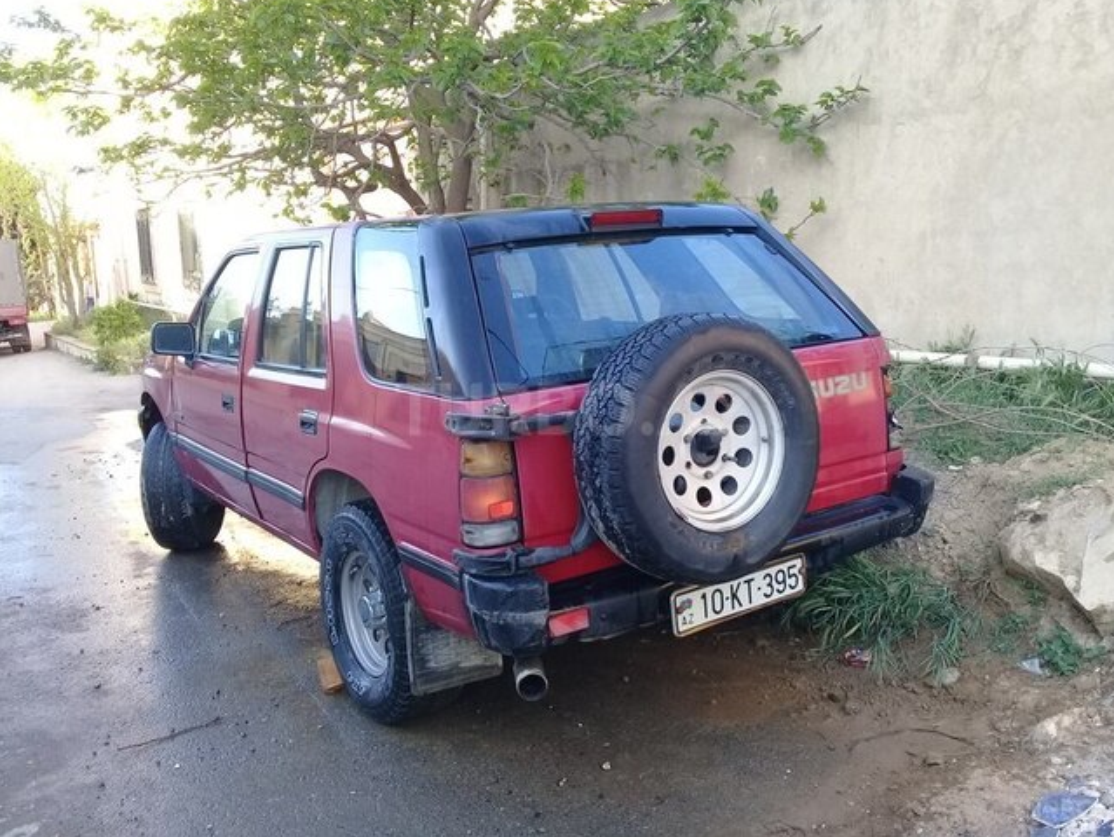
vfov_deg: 44.2
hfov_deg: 56.8
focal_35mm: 32
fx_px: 1030
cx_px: 574
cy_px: 409
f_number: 2.2
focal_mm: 3.3
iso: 64
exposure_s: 1/100
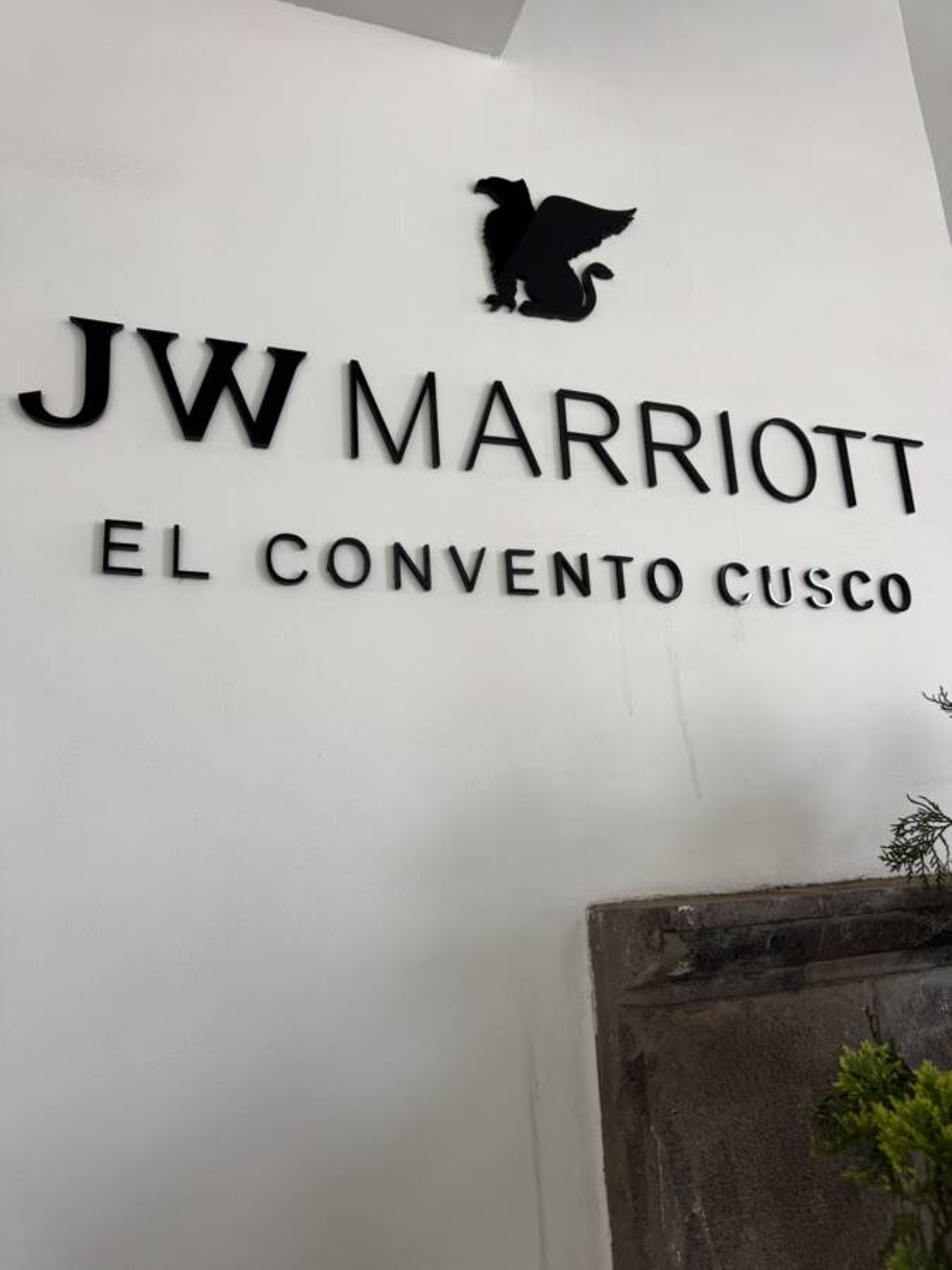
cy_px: 635
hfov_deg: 56.8
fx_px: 880
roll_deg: +3.2
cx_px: 476
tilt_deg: +15.0
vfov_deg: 71.6
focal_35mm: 24
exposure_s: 1/120
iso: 80
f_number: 1.78
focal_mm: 6.76
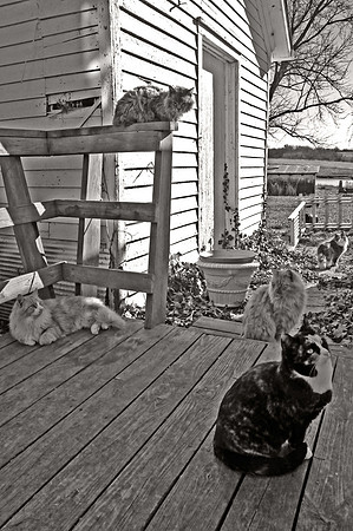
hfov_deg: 47.8
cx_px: 176
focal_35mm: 27
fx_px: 398
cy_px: 266
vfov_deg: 67.4
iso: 800
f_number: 11
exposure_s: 1/500
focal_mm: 18
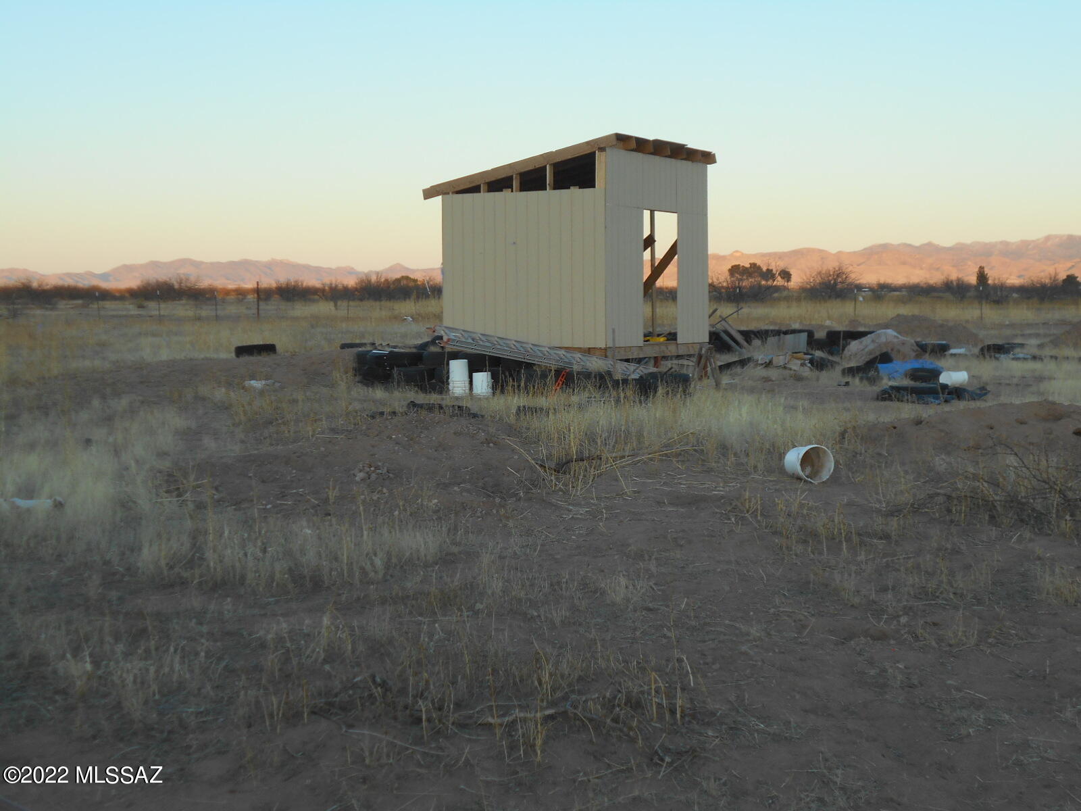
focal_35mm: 49
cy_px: 406
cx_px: 540
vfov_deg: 29.7
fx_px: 1530
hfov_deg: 38.9
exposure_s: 1/80
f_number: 4.5
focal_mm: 8.8
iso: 80
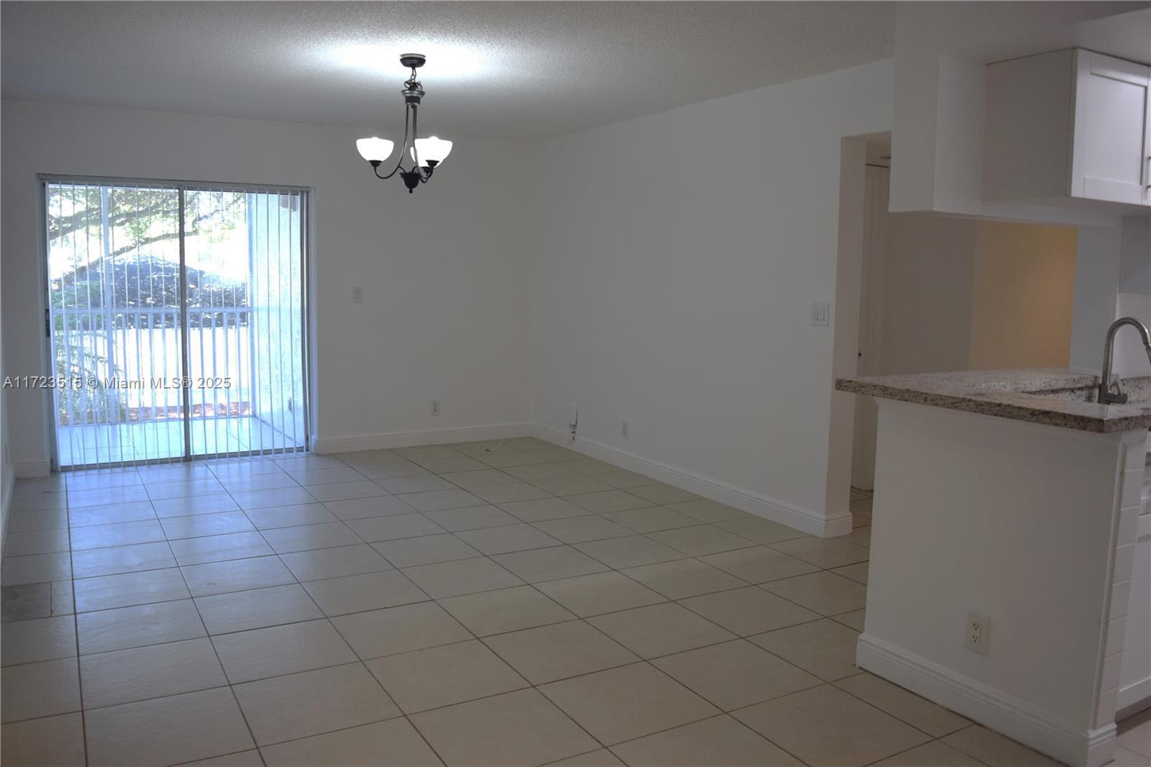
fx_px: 863
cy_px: 384
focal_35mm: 27
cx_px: 576
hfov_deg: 67.4
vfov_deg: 47.9
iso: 400
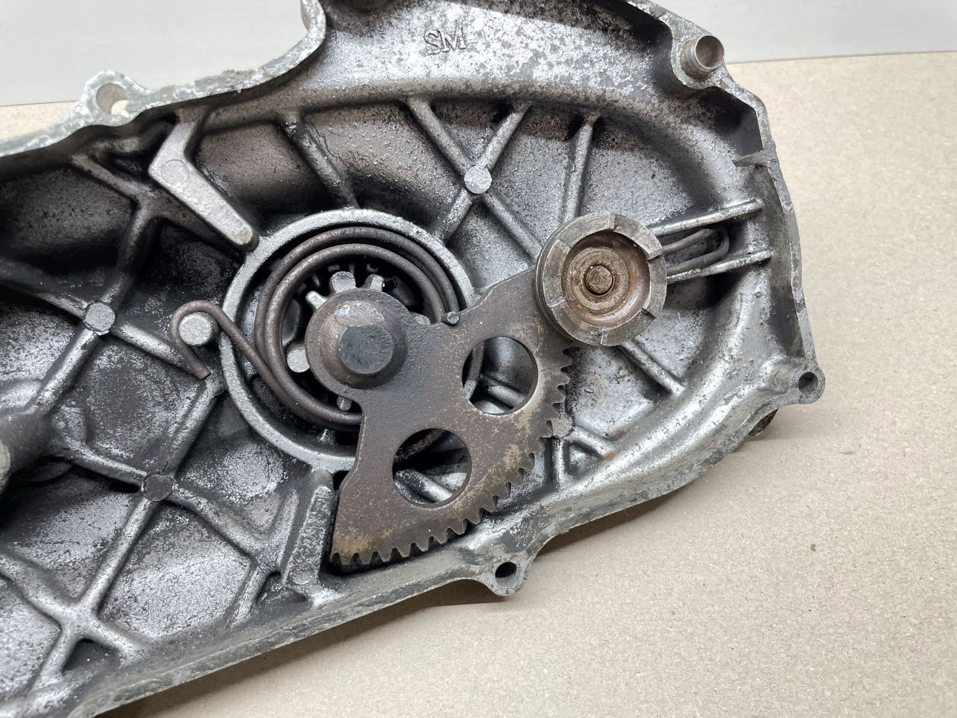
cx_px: 478
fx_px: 719
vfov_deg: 53.1
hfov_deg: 67.3
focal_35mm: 26
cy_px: 359
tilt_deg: -56.5
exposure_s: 1/50
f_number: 1.6
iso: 160
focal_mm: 4.2
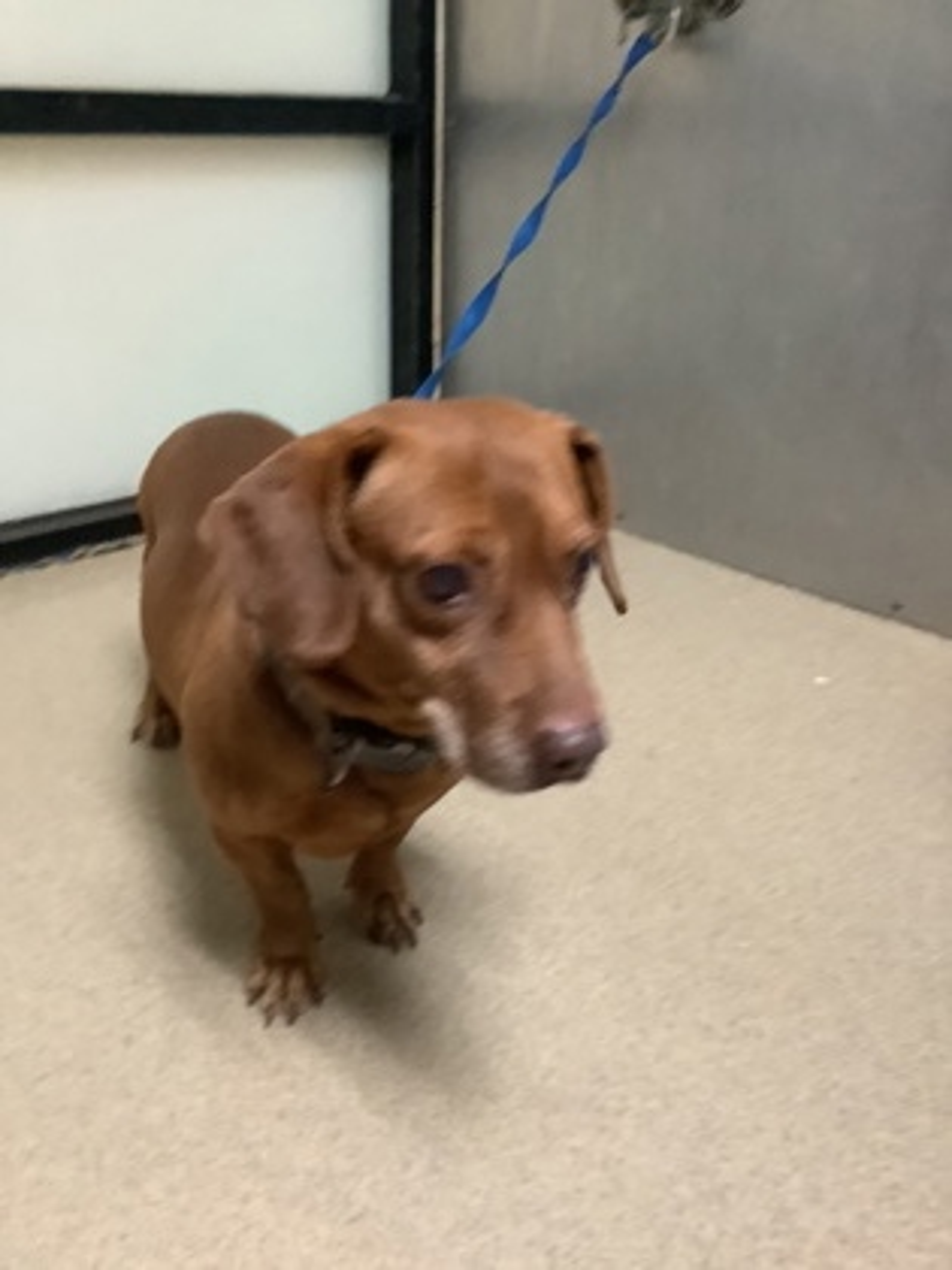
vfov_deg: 58.4
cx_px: 476
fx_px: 1137
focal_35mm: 31
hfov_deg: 45.4
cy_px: 635
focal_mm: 3.3
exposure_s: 1/30
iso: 500
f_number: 2.4
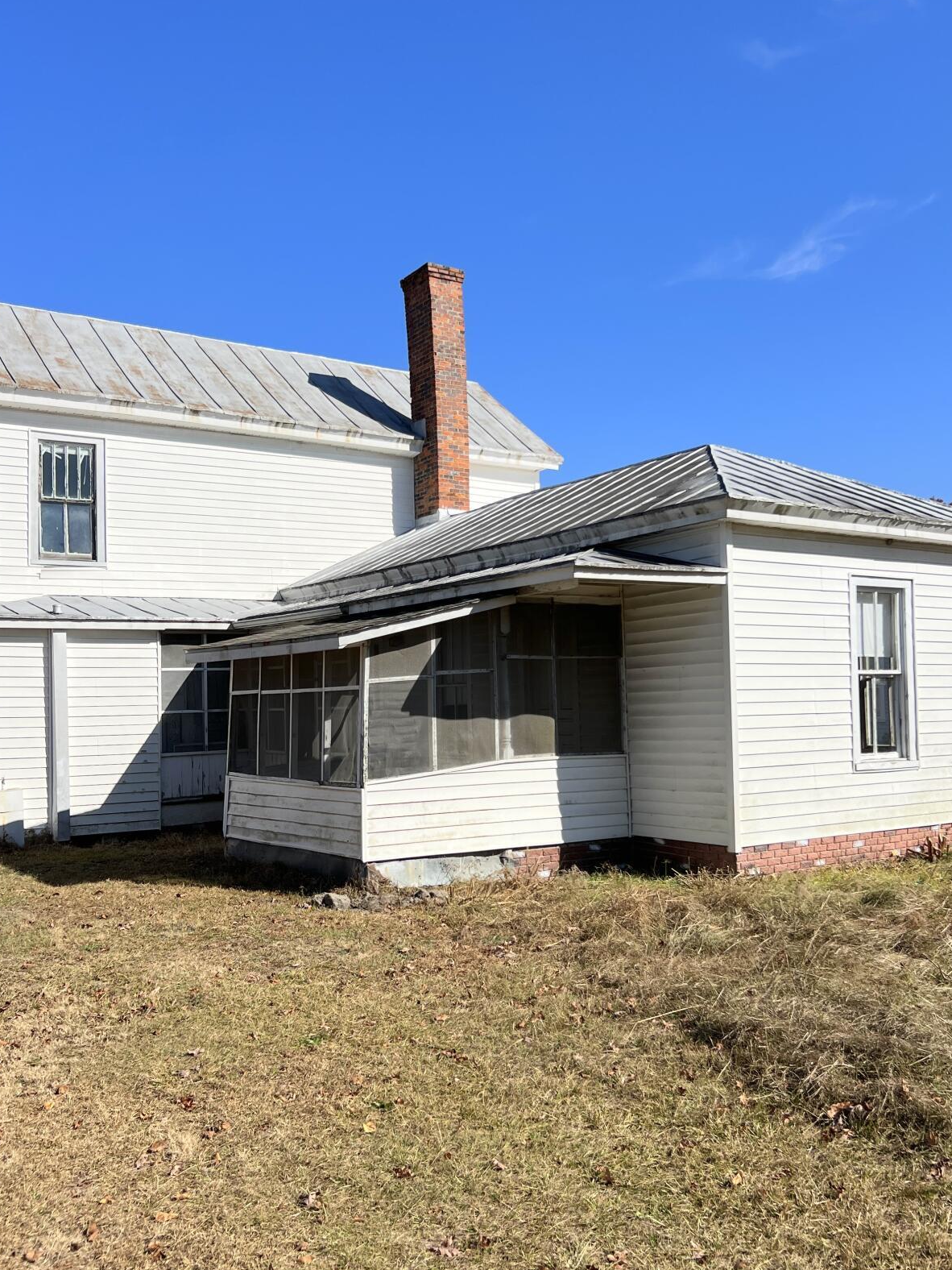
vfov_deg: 55.3
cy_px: 668
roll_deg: +2.0
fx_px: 1210
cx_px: 452
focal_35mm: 33
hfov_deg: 42.9
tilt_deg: +5.3
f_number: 1.5
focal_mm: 5.7
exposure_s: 1/6993
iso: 50
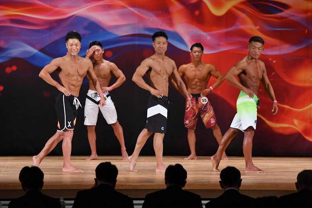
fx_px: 1620
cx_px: 156
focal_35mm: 187
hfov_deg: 11.0
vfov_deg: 7.3
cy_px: 104
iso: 3200
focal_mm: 125
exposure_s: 1/400
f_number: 5.6
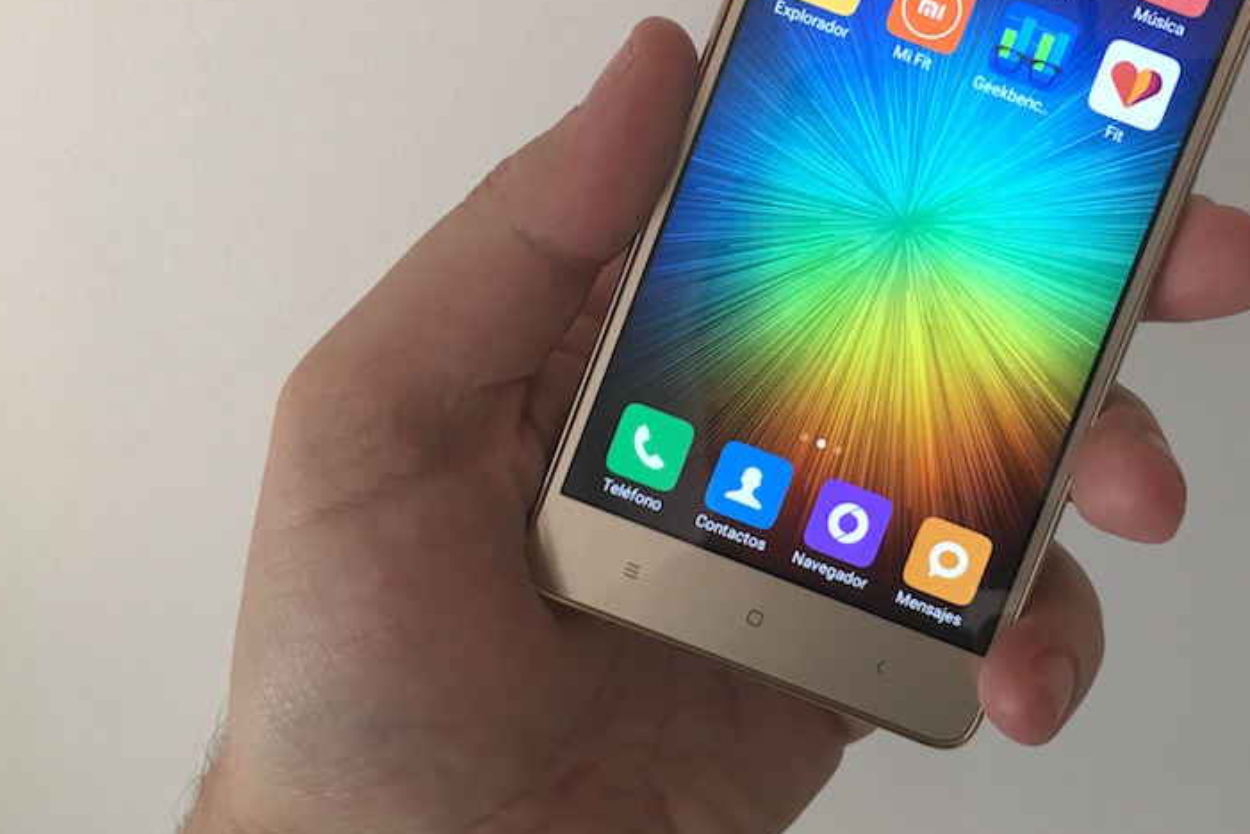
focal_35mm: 43
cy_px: 200
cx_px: 785
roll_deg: +0.6
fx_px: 1494
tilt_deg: -24.5
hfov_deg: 45.0
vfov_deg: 30.6
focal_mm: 4.15
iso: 40
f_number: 2.2
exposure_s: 1/33
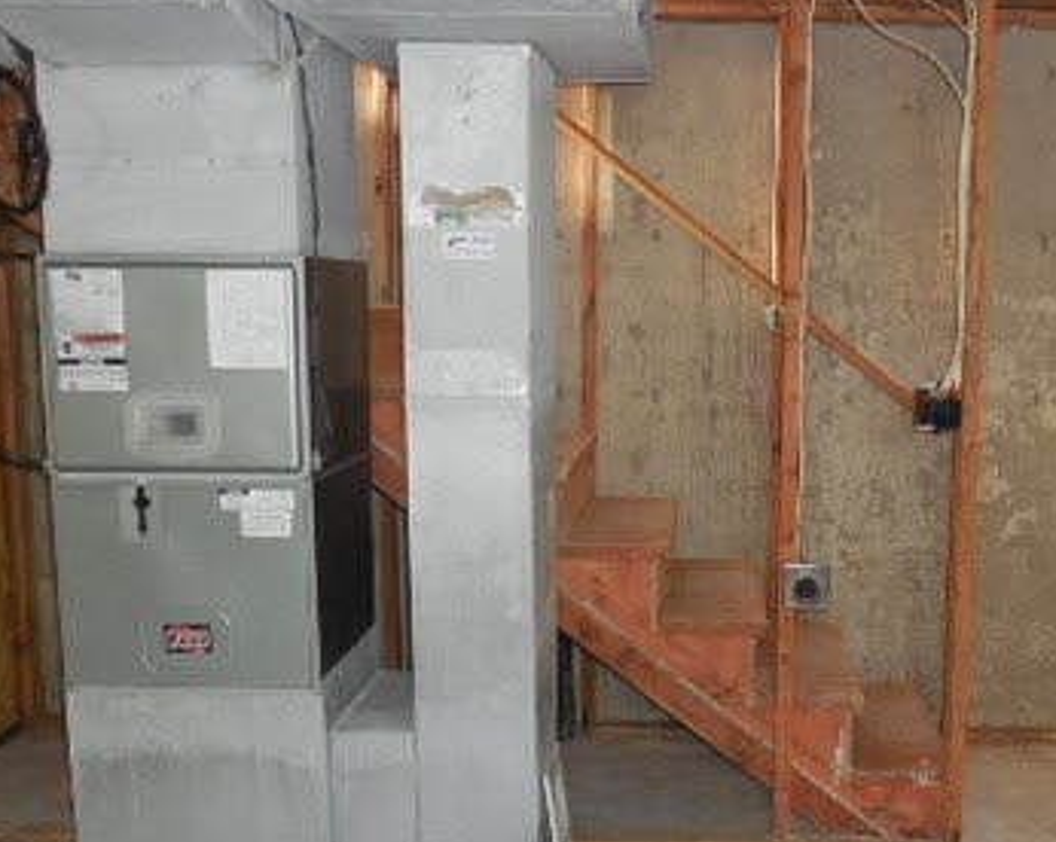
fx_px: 1467
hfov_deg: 39.1
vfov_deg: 31.8
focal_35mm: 47
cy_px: 549
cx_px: 717
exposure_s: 1/25
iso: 560
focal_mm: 4.6
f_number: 3.5
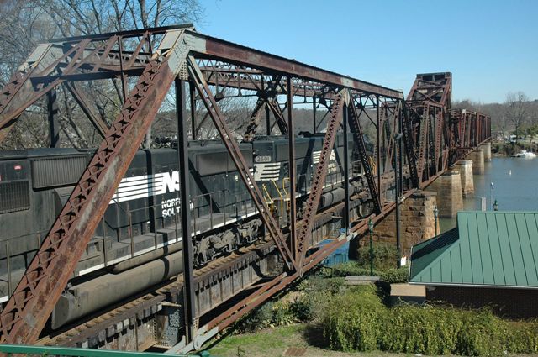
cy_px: 178
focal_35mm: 40
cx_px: 269
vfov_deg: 32.9
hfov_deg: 48.0
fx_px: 604
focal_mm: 27
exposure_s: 1/250
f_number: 8
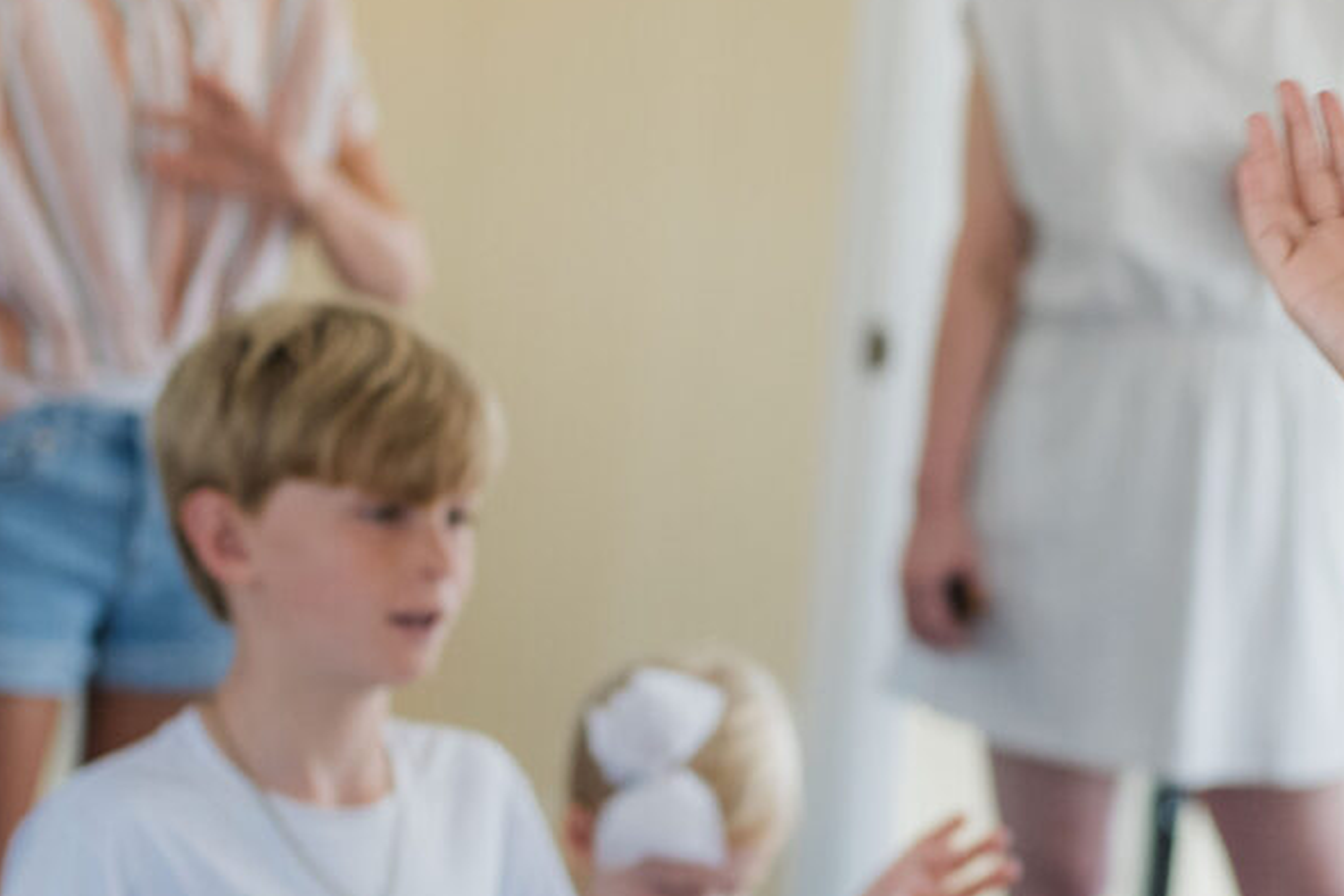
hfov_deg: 15.6
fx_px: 4853
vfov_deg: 10.5
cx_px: 1153
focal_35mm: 130
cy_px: 677
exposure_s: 1/400
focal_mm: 50
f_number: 2.5
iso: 640
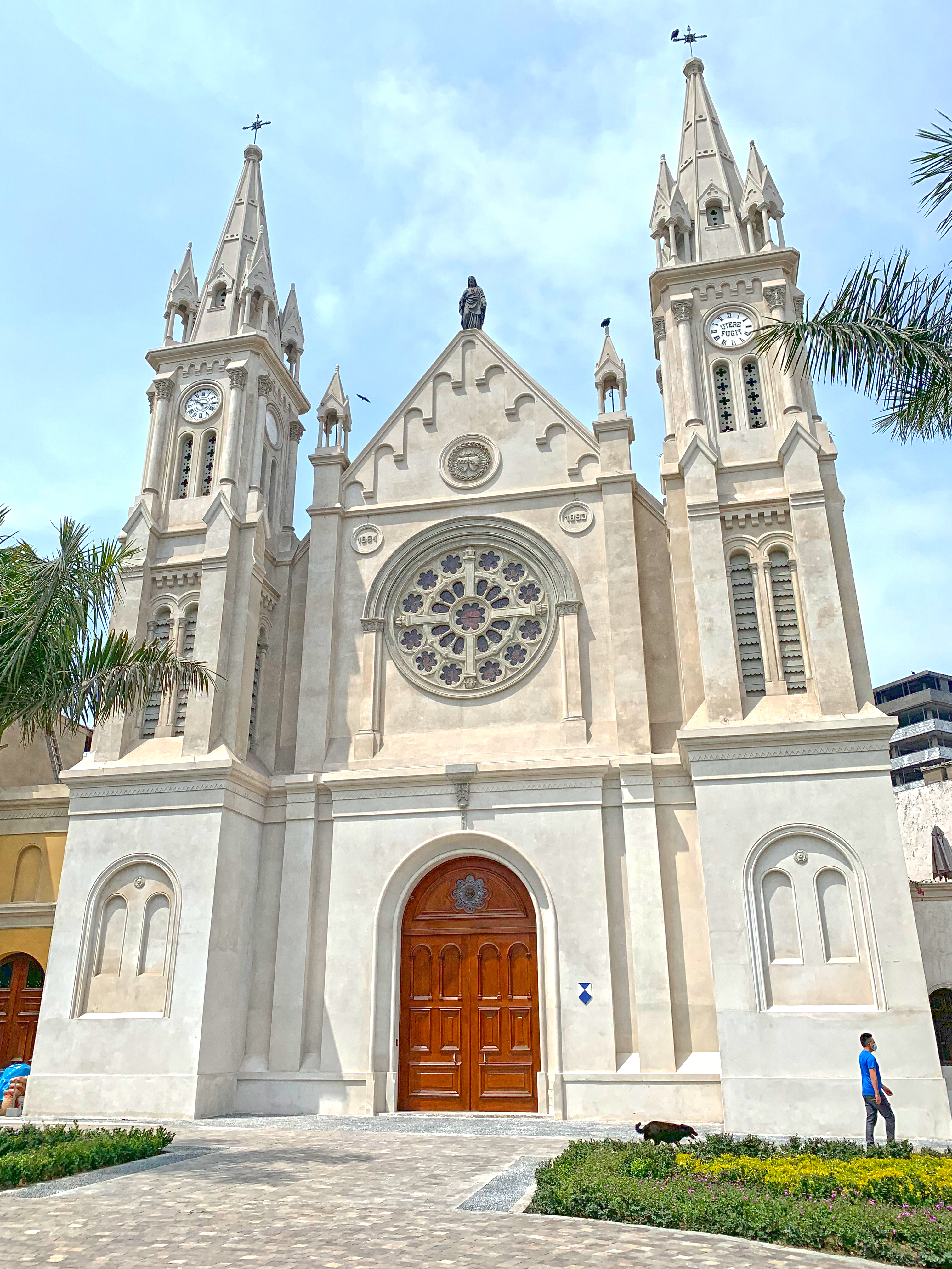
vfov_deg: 67.3
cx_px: 476
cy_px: 634
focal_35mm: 26
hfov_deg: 53.1
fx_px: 953
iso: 25
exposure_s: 1/4274
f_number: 1.8
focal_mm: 4.25
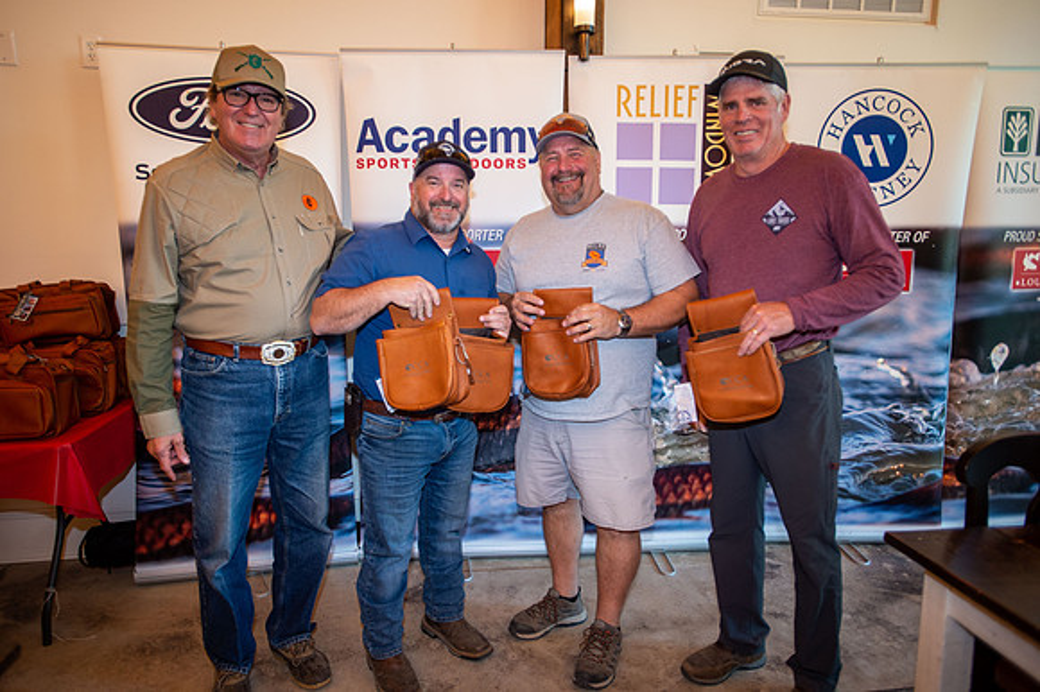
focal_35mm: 24
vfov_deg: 53.1
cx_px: 520
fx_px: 693
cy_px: 346
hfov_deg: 73.8
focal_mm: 24
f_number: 2.8
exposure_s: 1/60
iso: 800
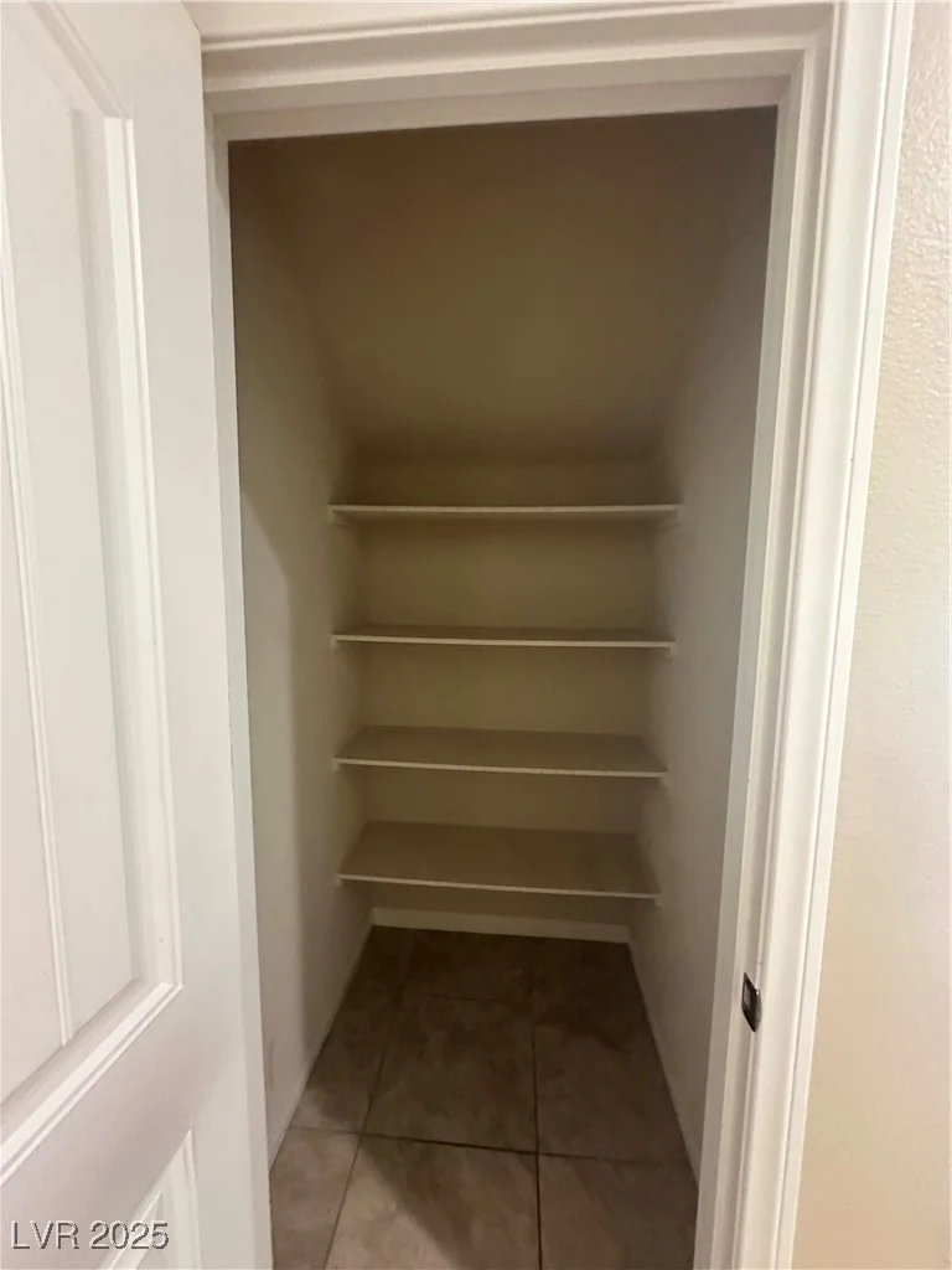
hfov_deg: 85.7
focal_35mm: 14
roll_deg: -1.5
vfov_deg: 102.1
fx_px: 513
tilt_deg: -5.8
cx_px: 476
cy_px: 635
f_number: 2.2
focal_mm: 2.22
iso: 1000
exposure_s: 1/60
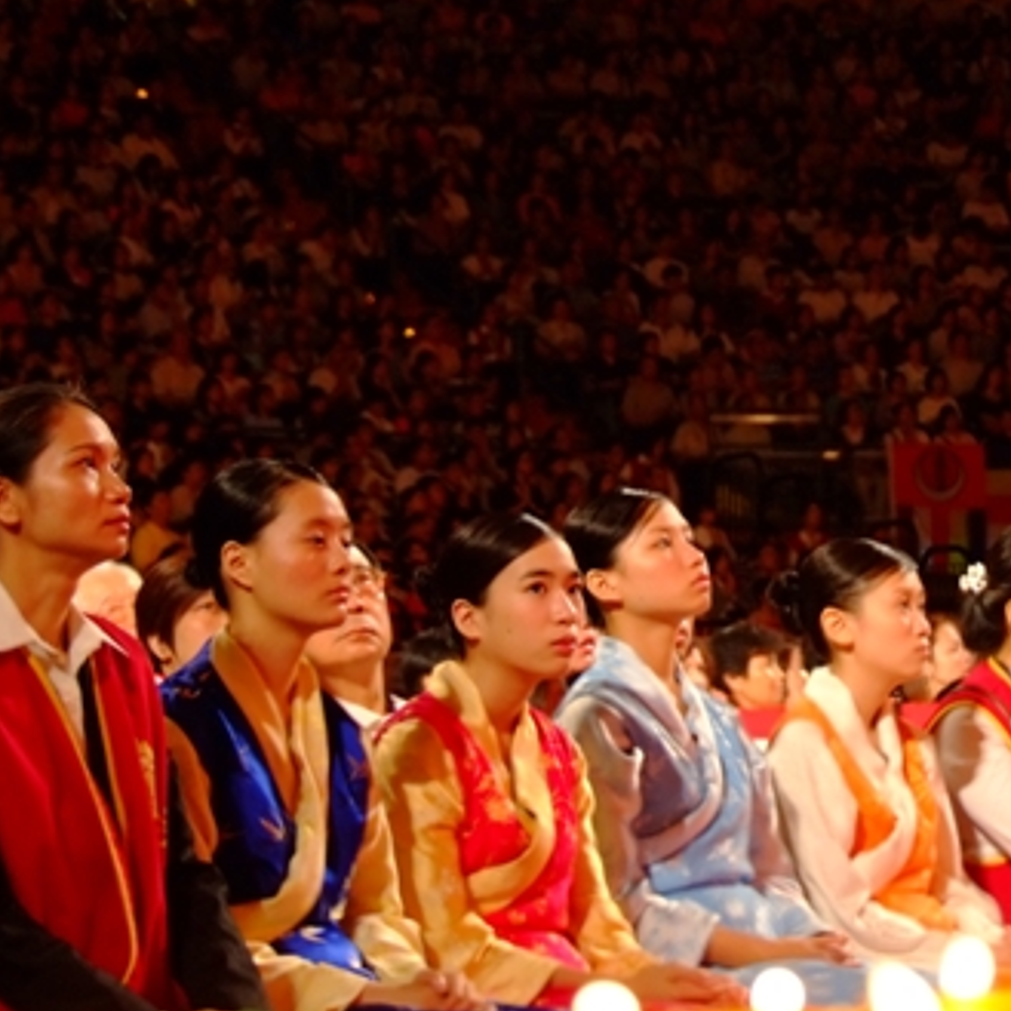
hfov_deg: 11.2
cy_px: 524
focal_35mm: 155
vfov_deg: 11.3
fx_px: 5122
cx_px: 989
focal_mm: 50
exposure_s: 1/30
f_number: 4.8
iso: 400
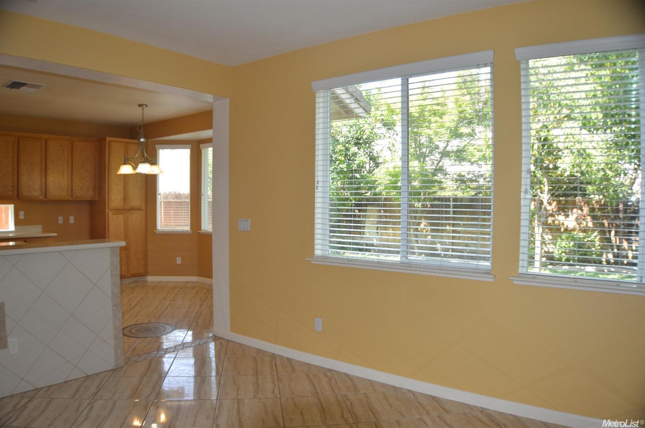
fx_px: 591
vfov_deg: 39.9
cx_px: 322
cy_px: 214
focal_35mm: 33
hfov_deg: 57.3
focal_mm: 22
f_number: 4
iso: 360
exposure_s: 1/125
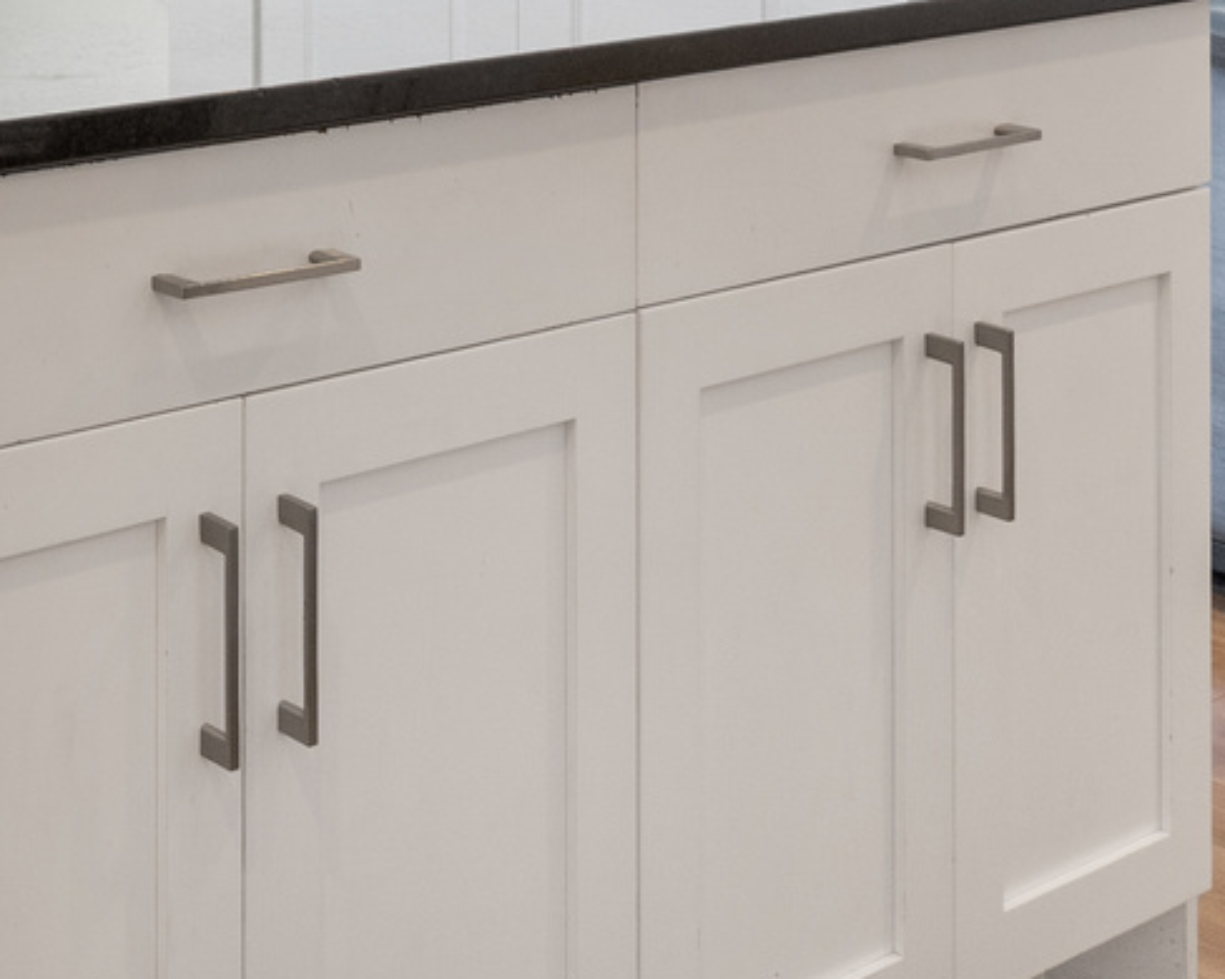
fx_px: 2283
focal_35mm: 63
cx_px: -304
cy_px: -408
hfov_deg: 26.2
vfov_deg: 21.1
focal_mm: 16
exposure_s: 1/8
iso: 250
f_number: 9
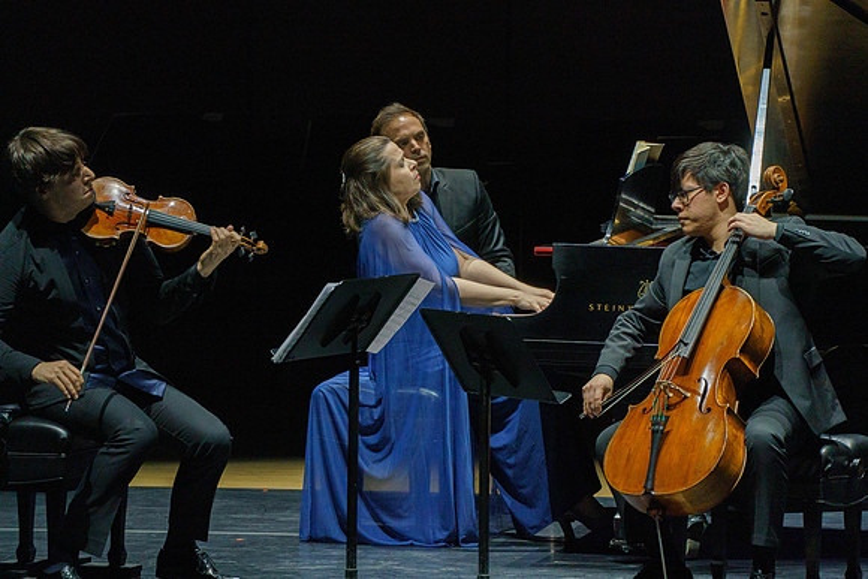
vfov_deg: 3.4
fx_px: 9646
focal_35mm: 400
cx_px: 434
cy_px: 290
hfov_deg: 5.2
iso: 4000
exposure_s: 1/250
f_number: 10
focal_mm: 400
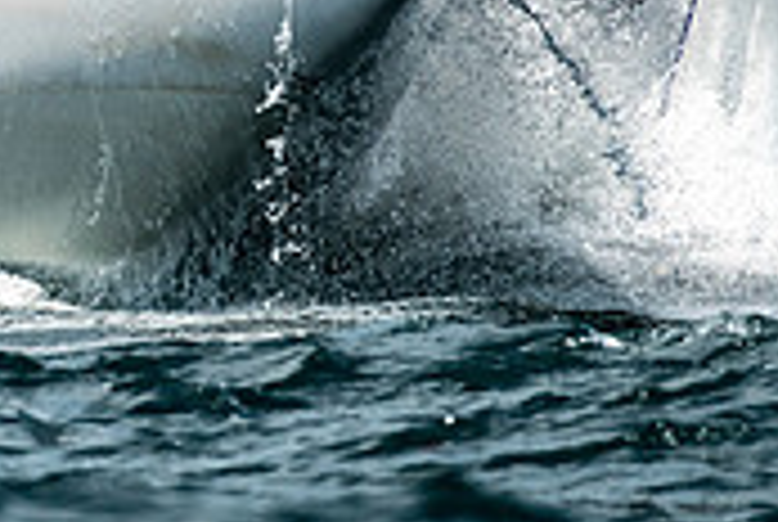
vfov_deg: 0.7
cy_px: -159
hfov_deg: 1.0
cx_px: -26
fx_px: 44876
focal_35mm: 2073
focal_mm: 400
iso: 400
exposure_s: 1/3200
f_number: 5.6
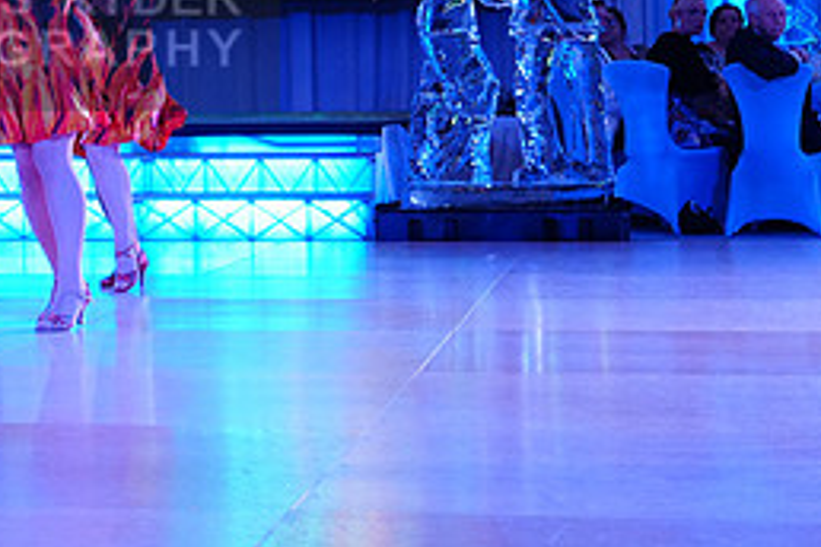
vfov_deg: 12.6
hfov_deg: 18.3
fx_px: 2463
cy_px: 27
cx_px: -67
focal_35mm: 108
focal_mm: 48
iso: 2000
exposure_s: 1/200
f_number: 4
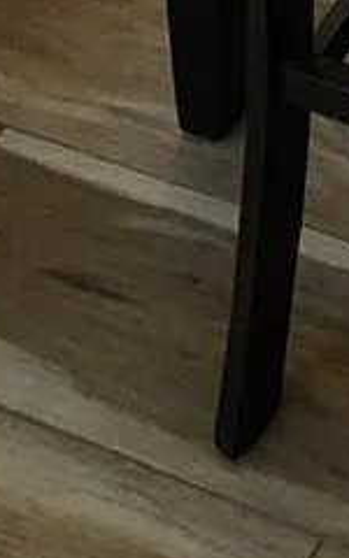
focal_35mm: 92
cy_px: -1174
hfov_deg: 10.6
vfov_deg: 11.1
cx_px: 993
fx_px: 1400
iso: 200
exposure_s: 1/60
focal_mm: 2.2
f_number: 2.2
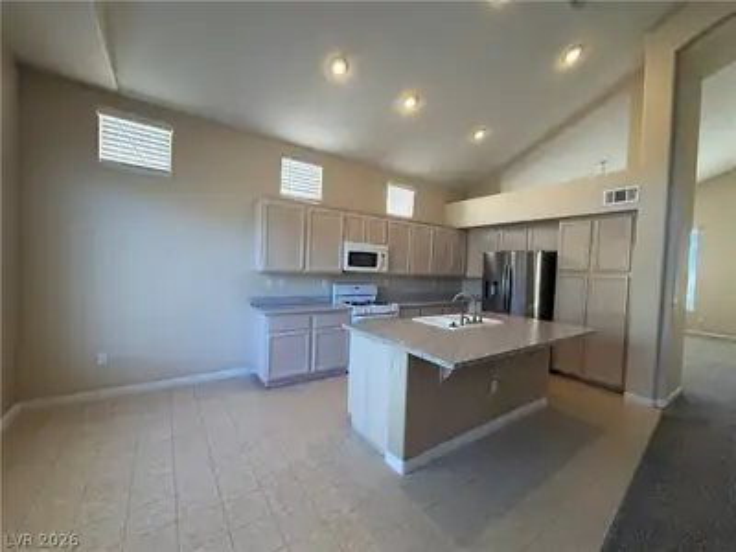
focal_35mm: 14
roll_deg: -2.0
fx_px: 298
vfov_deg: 85.7
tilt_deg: -1.3
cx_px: 368
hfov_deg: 102.1
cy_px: 276
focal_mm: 2.22
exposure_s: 1/120
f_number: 2.2
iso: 125
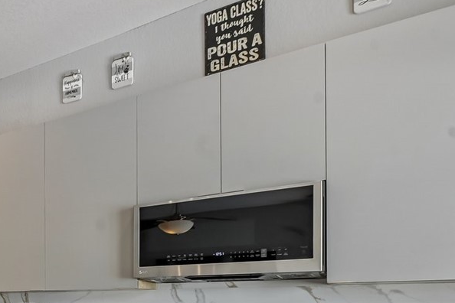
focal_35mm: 40
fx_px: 506
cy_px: 306
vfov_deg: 30.9
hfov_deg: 32.5
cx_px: -169
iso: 320
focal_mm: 14
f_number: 9
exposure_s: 1/25
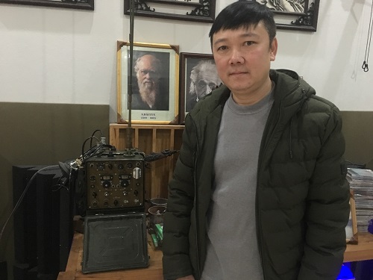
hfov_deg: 61.7
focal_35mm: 29
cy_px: 140
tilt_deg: -10.9
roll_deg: -2.5
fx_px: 312
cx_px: 186
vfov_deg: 48.2
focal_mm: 4.15
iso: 125
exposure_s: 1/4
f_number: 2.2
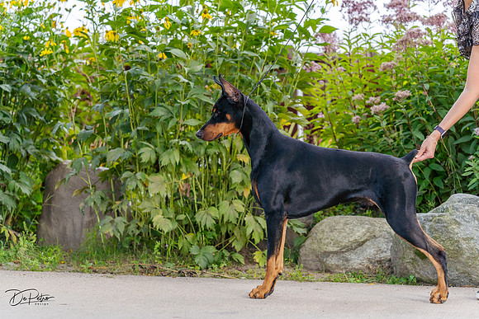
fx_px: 1451
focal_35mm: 109
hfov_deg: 18.8
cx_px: 240
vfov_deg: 12.6
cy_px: 160
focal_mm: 109
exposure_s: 1/640
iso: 320
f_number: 4
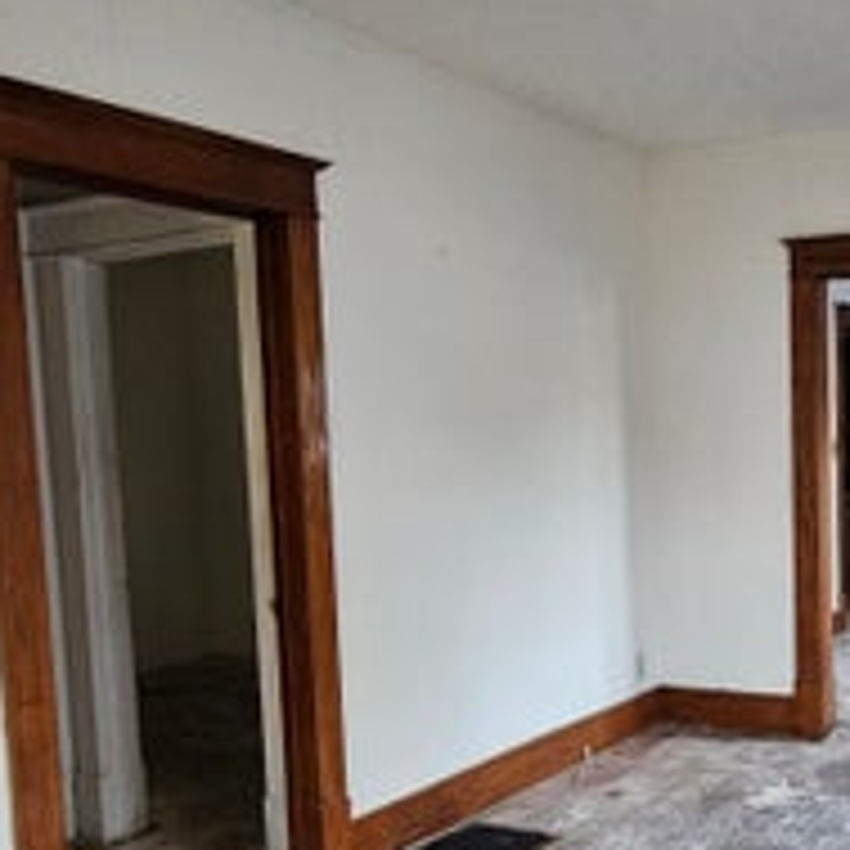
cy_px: 558
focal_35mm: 39
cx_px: 706
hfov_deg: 40.7
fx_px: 1083
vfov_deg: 42.3
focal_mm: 2.2
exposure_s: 1/40
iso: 320
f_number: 2.2
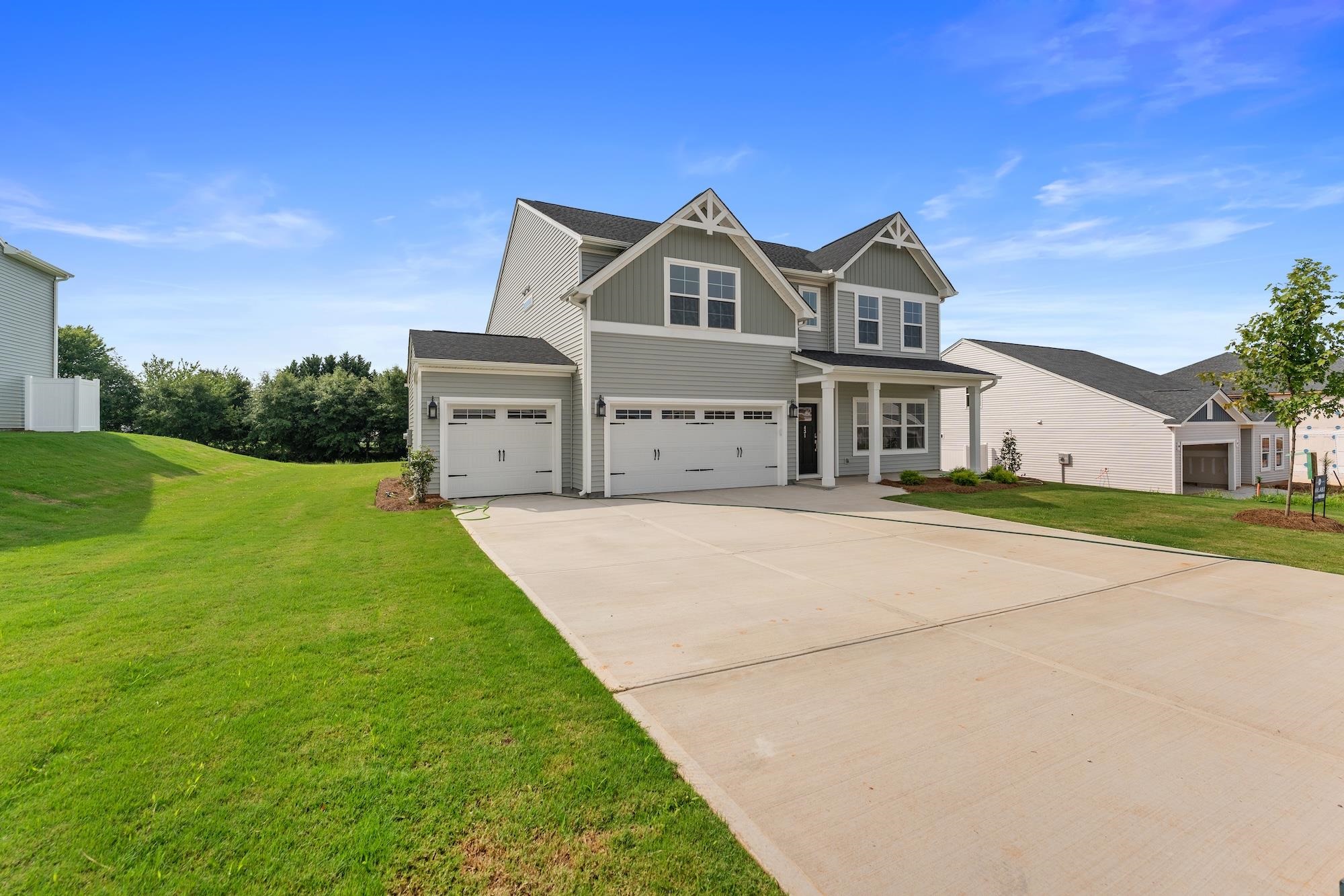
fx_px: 523
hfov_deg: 104.3
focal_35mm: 14
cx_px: 672
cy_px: 448
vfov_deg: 81.2
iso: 400
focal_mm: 14
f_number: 5.6
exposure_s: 1/2500
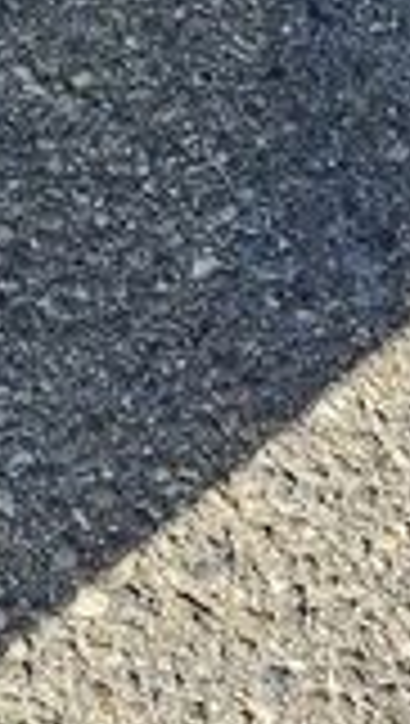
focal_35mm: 199
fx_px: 3832
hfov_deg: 5.9
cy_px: -1340
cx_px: -554
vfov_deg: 9.0
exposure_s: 1/1195
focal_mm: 5.4
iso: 40
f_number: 1.8
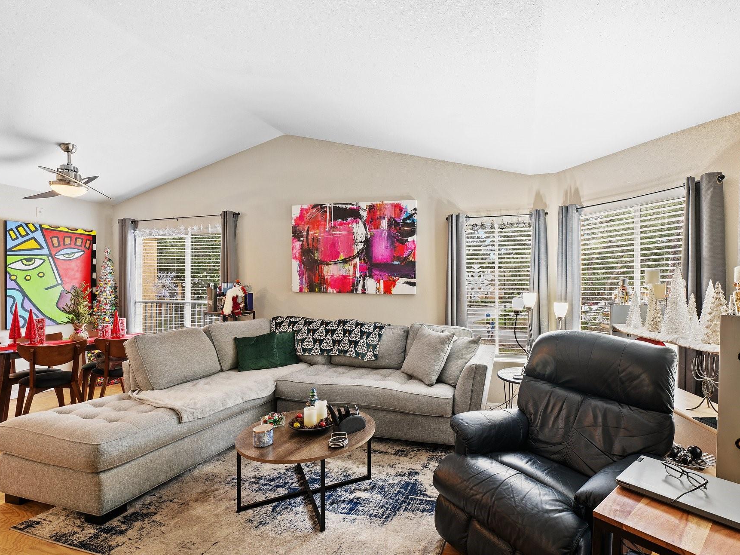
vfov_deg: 78.0
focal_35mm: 16
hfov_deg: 93.8
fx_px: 342
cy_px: 291
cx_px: 428
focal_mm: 14
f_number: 8
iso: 200
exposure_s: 1/2
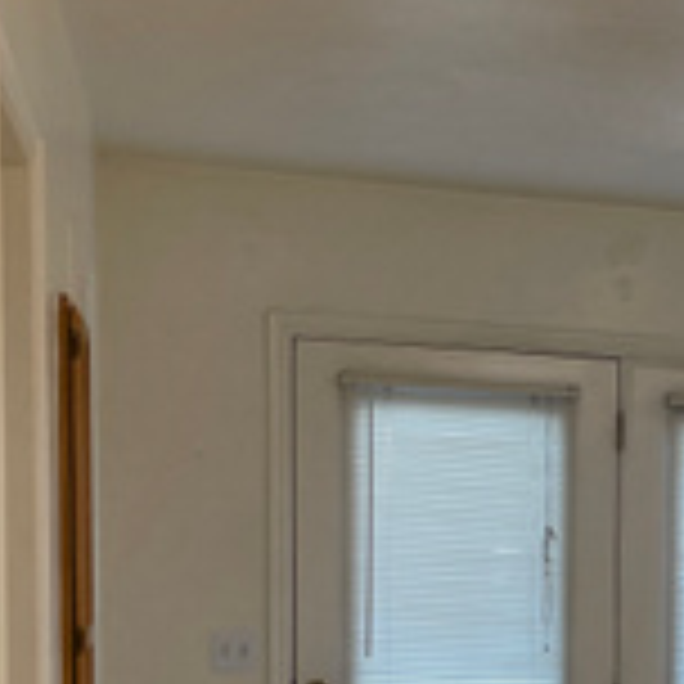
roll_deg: -1.7
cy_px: 770
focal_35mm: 97
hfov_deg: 16.3
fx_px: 2168
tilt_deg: -6.3
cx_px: 1030
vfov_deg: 17.3
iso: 100
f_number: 1.6
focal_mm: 4.2
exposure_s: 1/120
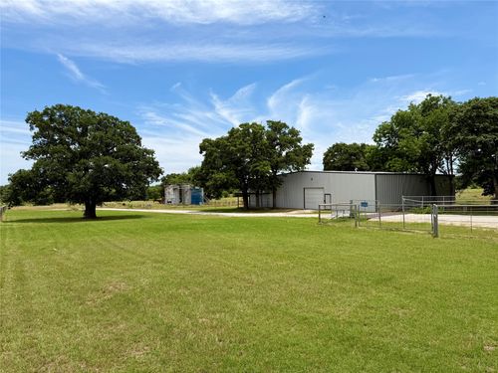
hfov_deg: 71.6
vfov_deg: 56.8
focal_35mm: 24
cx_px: 249
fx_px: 345
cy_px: 186
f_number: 1.78
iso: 80
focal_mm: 6.76
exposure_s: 1/5714
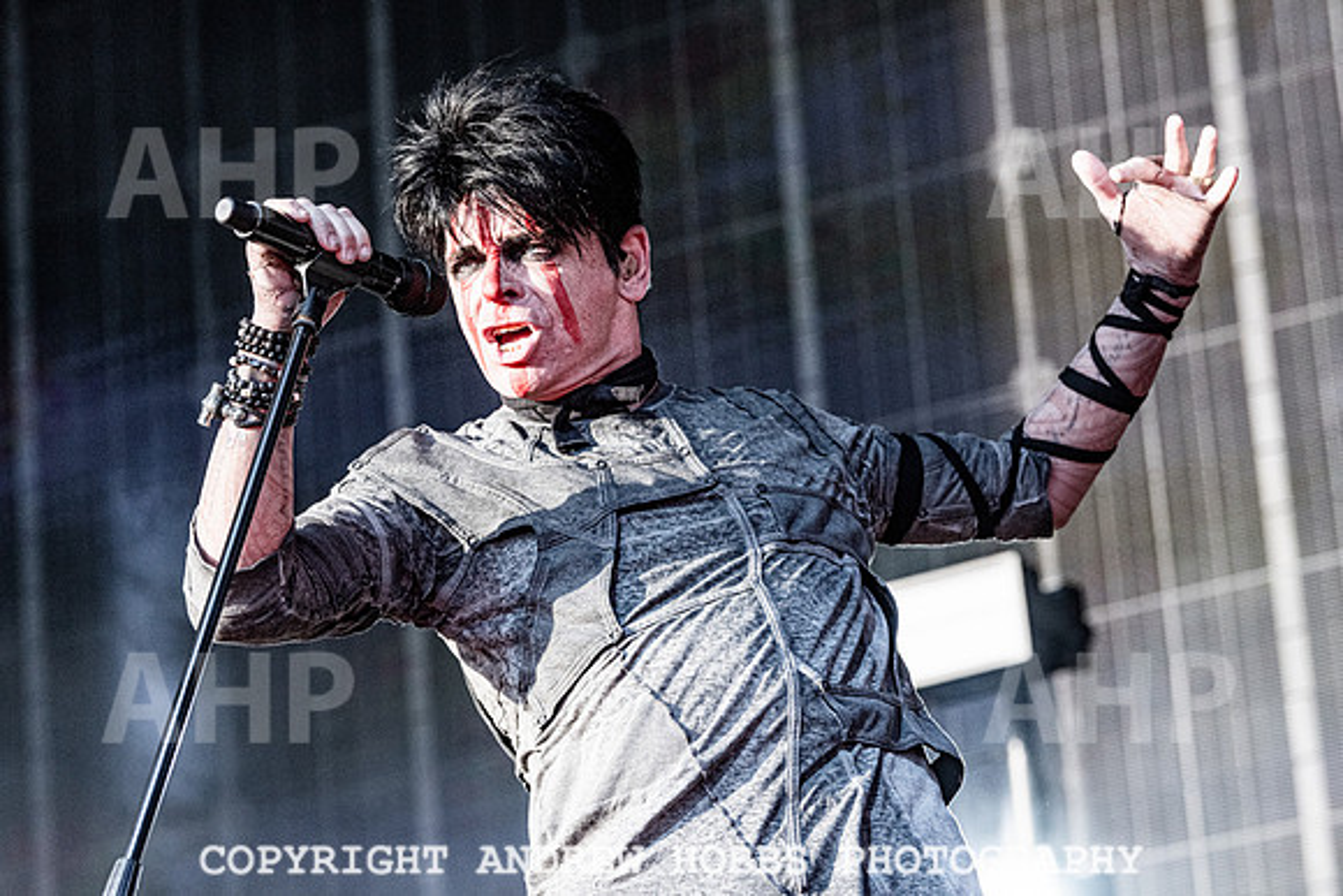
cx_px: 551
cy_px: 390
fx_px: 5611
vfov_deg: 9.1
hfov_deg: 13.6
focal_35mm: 150
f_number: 4.5
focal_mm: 125
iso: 800
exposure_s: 1/3200
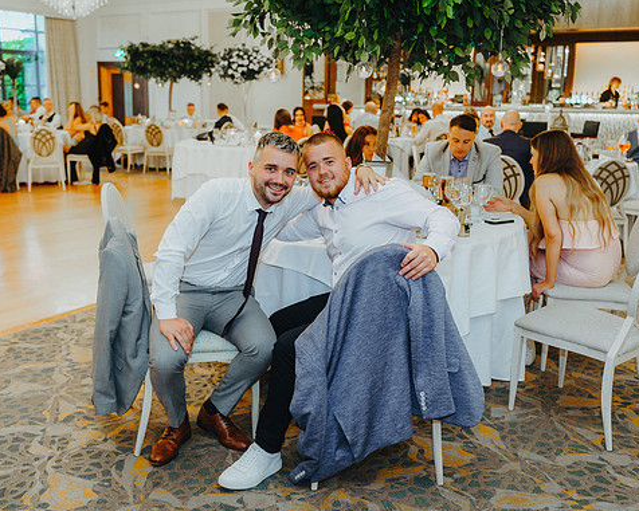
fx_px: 757
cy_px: 257
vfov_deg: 37.3
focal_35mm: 40
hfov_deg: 45.8
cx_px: 302
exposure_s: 1/125
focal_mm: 35
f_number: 2.8
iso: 2000
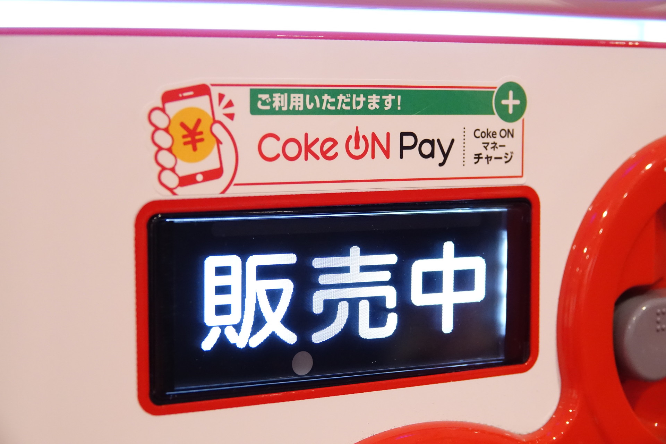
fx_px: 1535
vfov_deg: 16.5
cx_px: 333
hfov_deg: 24.5
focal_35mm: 83
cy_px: 222
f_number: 3.5
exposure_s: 1/100
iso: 2000
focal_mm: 30.5
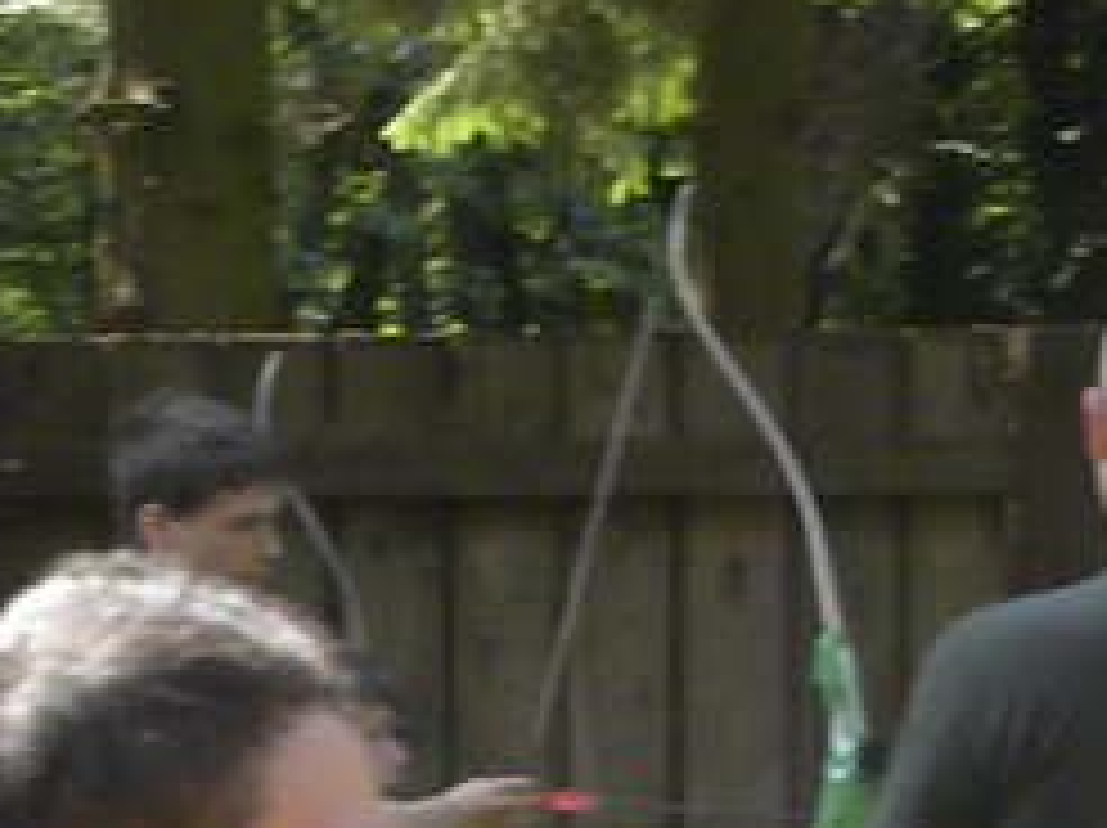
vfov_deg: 4.9
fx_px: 9648
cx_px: 504
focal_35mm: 302
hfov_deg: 6.6
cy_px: 1035
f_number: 5
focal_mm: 20.8
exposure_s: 1/337
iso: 640
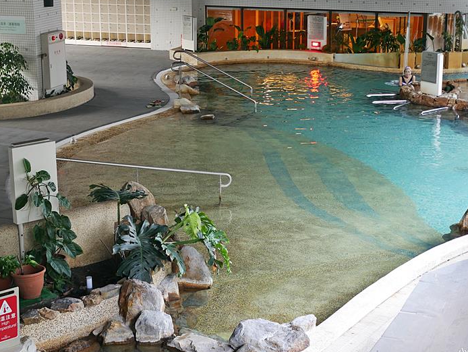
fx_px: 974
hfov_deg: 27.0
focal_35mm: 72
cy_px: 179
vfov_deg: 20.5
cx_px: 210
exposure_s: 1/60
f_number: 1.8
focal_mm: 25
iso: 320
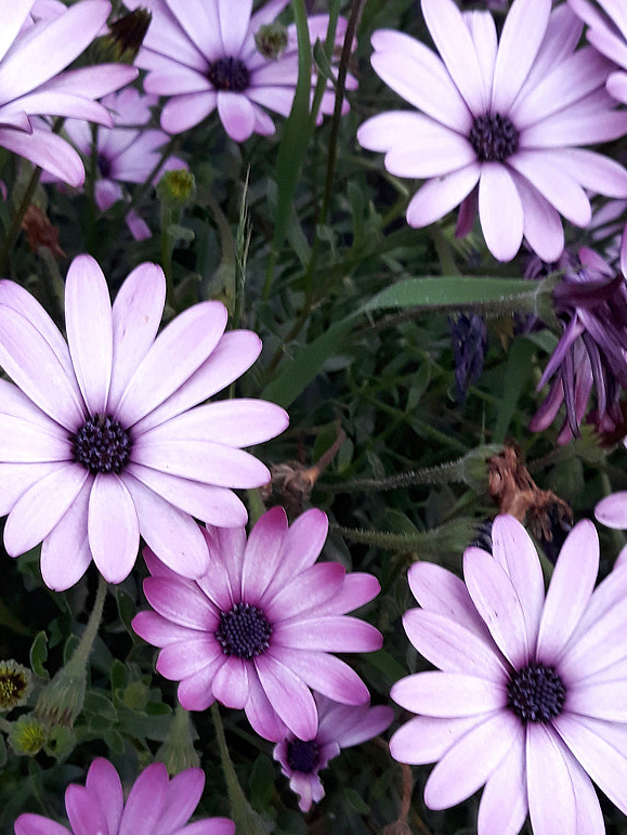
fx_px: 1351
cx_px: 272
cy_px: 517
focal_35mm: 56
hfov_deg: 26.1
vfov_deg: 34.2
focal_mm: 3.71
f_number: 1.7
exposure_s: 1/50
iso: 50
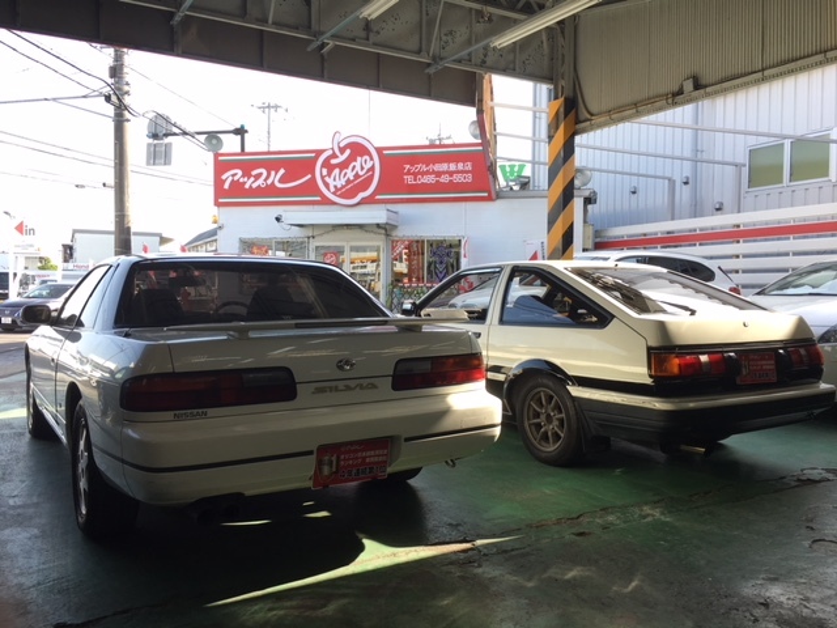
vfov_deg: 48.2
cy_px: 314
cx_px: 418
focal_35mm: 29
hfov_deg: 61.7
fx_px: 701
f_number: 2.2
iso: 25
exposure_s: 1/190
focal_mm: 4.15
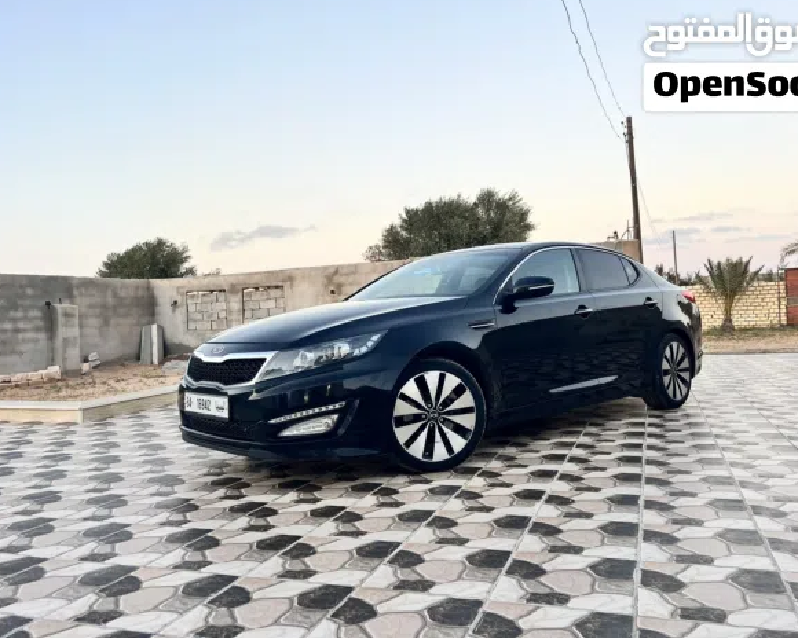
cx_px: 436
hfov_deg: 62.1
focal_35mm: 28
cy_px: 309
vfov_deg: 51.5
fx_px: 661
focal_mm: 5.7
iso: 40
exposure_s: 1/121
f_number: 1.5
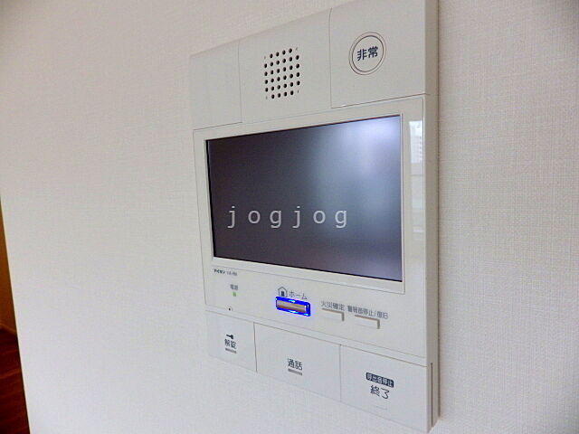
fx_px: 368
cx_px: 290
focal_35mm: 22
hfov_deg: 76.4
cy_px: 217
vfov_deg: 61.1
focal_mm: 4
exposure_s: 1/60
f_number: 3.1
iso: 100
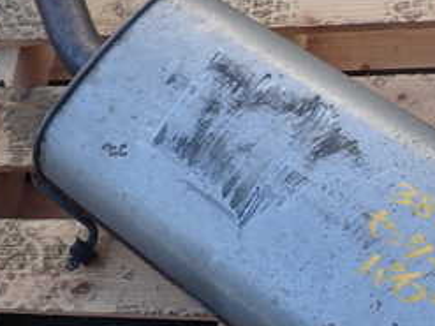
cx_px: 306
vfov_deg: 20.1
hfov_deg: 26.5
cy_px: 203
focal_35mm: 73
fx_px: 917
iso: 100
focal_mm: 5.4
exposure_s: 1/200
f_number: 3.2
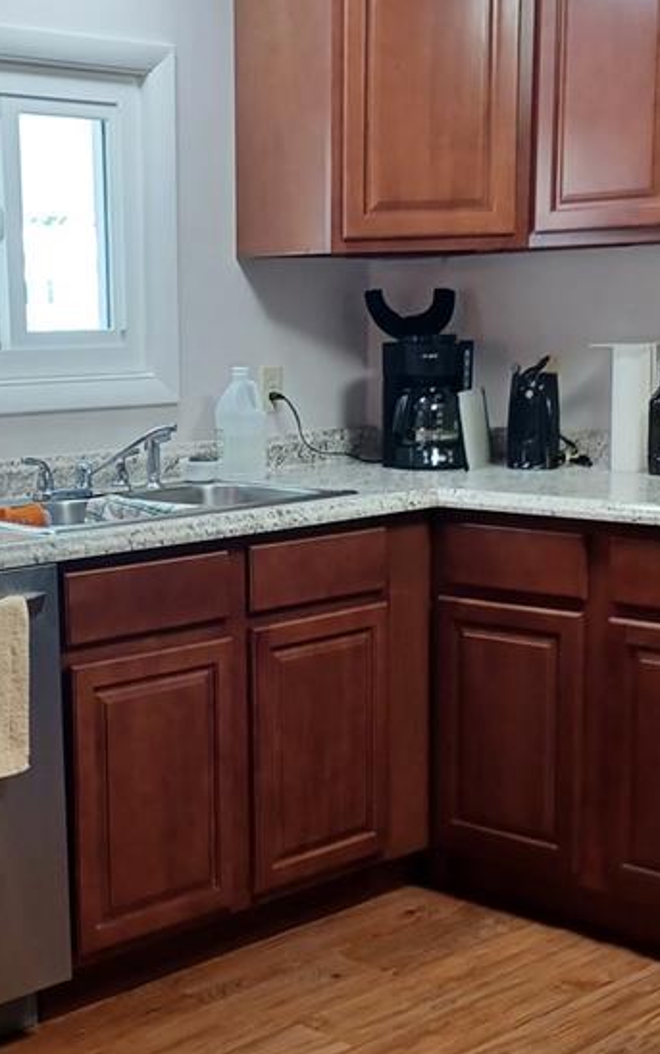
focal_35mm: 58
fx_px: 1667
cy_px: 627
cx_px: 150
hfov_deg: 22.1
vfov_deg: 35.0
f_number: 1.8
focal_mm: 4.6
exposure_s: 1/40
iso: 320
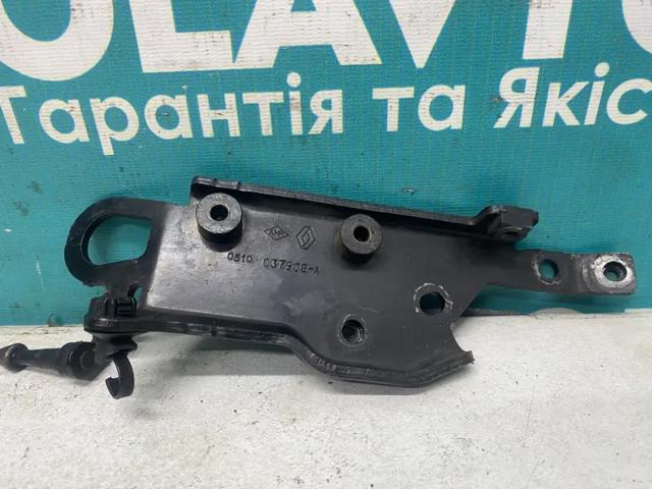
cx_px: 326
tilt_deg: -28.8
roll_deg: +2.6
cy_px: 244
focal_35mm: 26
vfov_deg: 53.1
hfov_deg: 67.3
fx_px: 490
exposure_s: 1/50
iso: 100
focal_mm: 4.25
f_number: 1.8
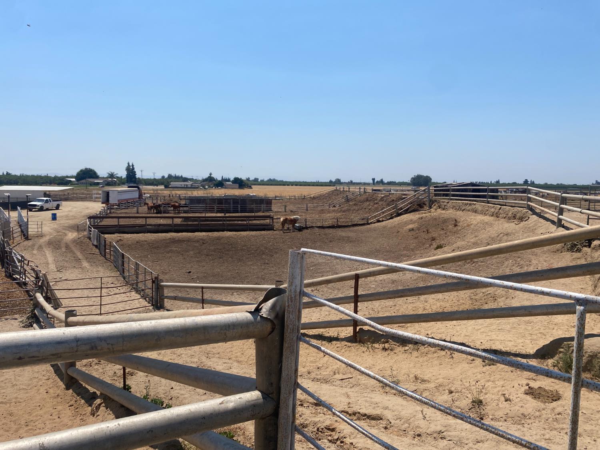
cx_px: 300
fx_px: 451
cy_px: 225
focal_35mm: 26
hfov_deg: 67.3
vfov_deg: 53.1
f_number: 1.8
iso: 32
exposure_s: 1/5747
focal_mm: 4.25
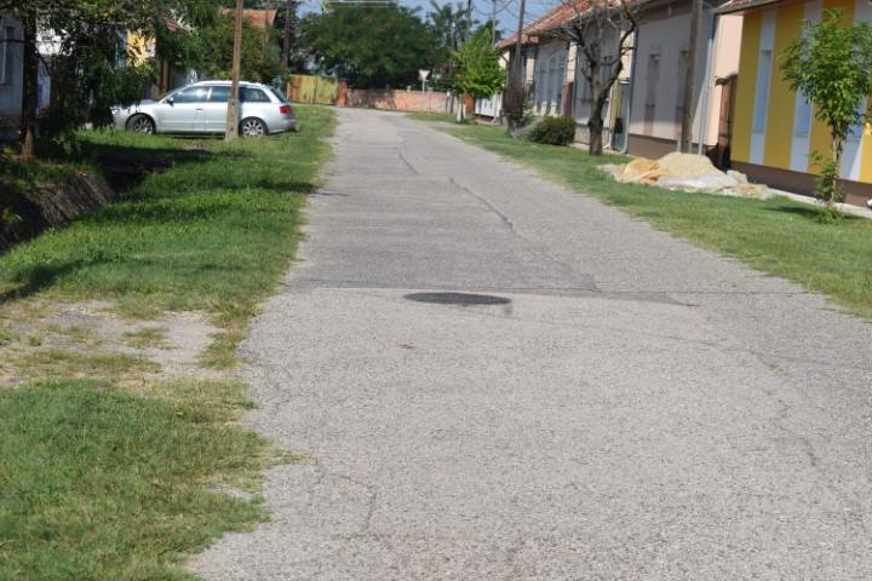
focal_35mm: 82
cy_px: 290
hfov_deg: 24.6
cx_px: 436
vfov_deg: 16.6
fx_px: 1998
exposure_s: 1/400
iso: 200
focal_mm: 55
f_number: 10
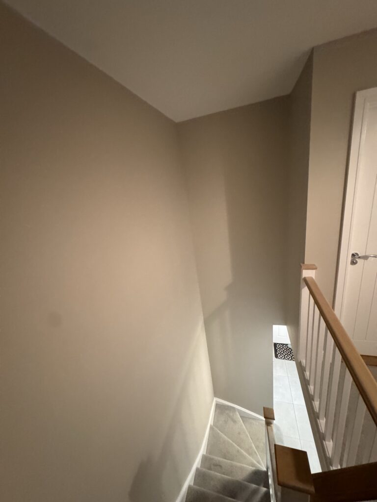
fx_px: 203
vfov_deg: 102.1
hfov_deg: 85.7
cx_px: 188
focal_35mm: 14
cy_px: 251
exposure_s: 1/50
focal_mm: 2.22
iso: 1000
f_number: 2.2
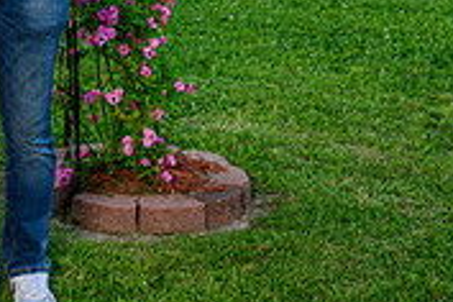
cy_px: -146
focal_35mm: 105
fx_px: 1321
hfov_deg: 18.7
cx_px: -40
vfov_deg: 12.4
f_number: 2.8
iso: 100
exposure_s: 1/250
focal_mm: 28
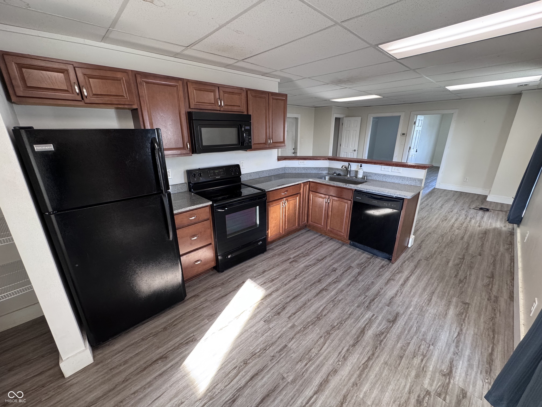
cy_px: 204
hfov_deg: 102.1
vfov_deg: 85.7
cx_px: 271
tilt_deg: -19.0
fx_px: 219
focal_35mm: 14
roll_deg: -0.2
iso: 200
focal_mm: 2.22
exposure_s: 1/60
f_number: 2.2
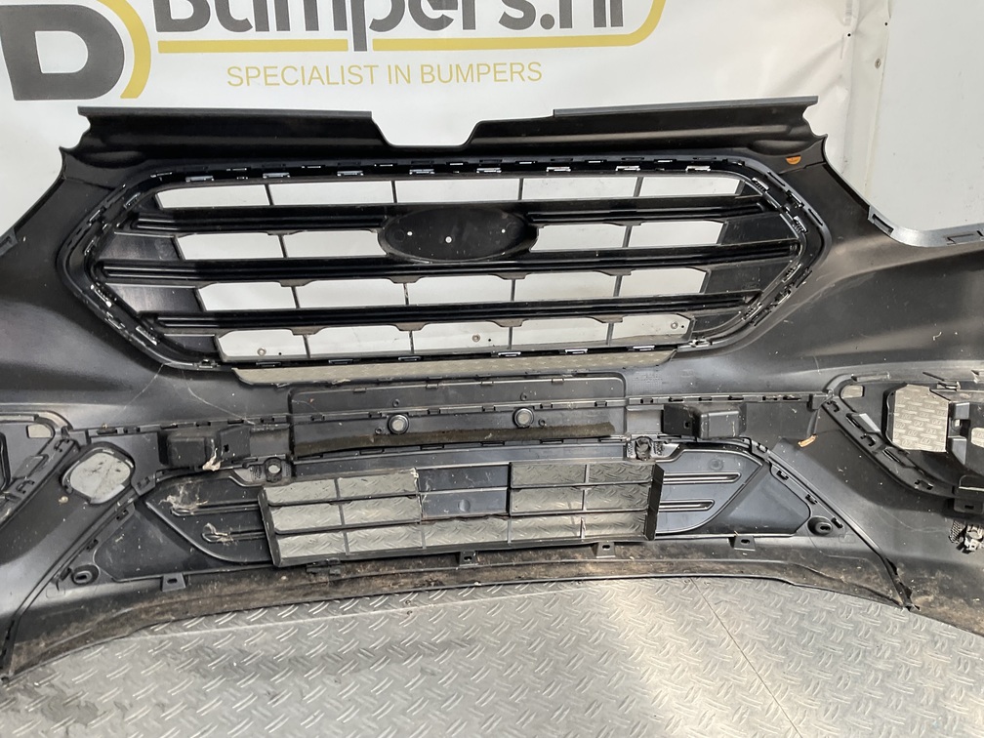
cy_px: 369
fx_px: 824
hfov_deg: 61.7
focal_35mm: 29
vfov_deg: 48.2
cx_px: 492
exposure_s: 1/132
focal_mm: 3
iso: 16
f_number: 1.8
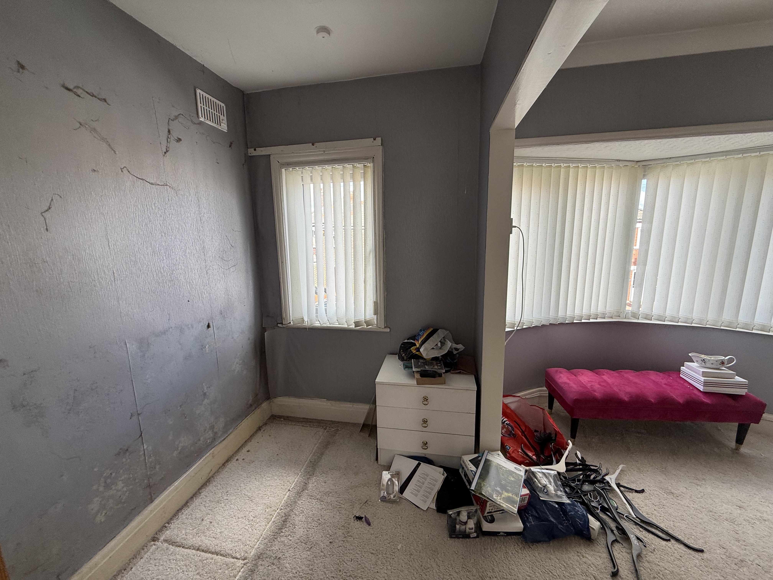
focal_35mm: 14
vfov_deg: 85.7
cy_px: 290
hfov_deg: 102.1
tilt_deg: -9.1
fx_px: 313
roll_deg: +1.3
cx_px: 386
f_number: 2.2
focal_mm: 2.22
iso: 50
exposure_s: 1/108
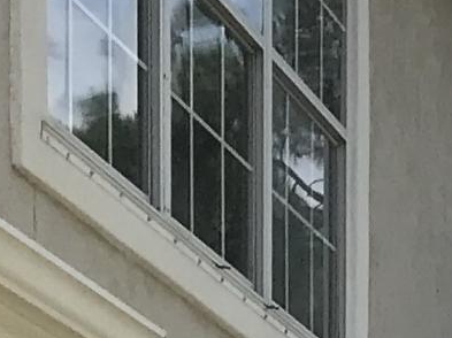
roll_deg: -1.2
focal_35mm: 214
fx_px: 2792
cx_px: 1402
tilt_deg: -0.6
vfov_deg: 6.3
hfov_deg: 7.9
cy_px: 1083
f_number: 1.8
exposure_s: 1/2740
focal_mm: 3.99
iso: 20
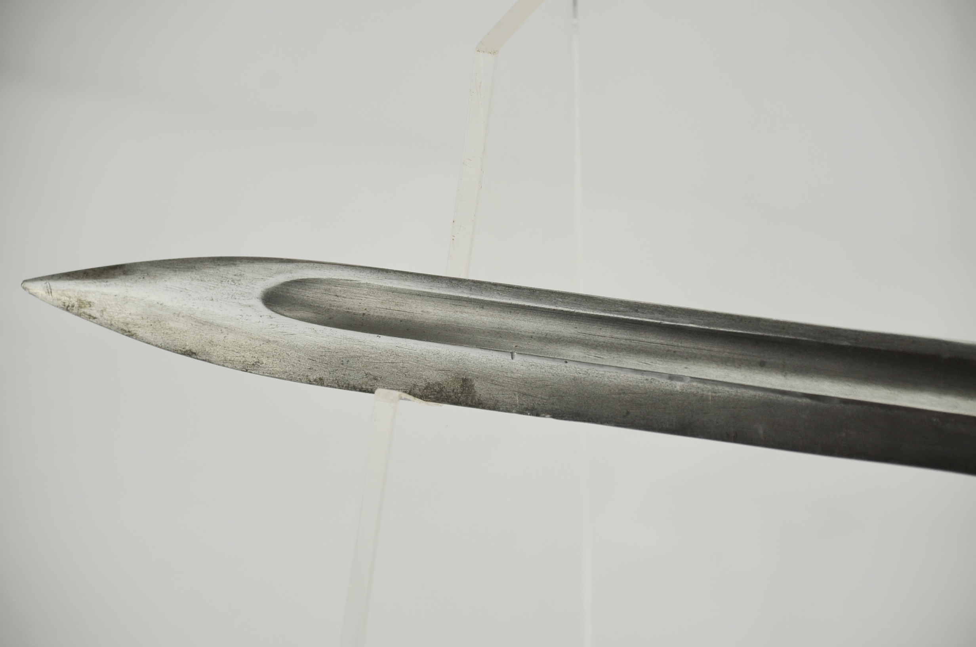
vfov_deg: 6.8
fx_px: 5479
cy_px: 324
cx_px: 488
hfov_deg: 10.2
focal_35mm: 202
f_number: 5.6
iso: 450
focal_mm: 135
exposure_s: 1/250
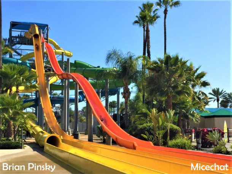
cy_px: 87
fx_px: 194
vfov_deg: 48.3
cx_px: 116
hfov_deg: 61.6
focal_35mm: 29
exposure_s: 1/1980
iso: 32
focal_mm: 4.15
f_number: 2.2
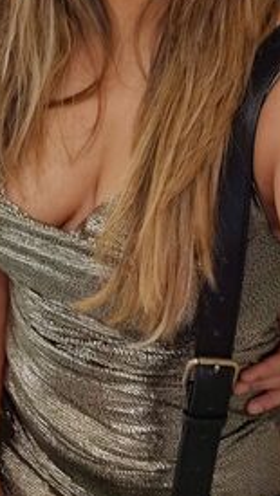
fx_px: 488
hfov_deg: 30.5
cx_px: 22
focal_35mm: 37
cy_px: 78
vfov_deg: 49.8
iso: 640
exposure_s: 1/33
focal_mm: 3.45
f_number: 2
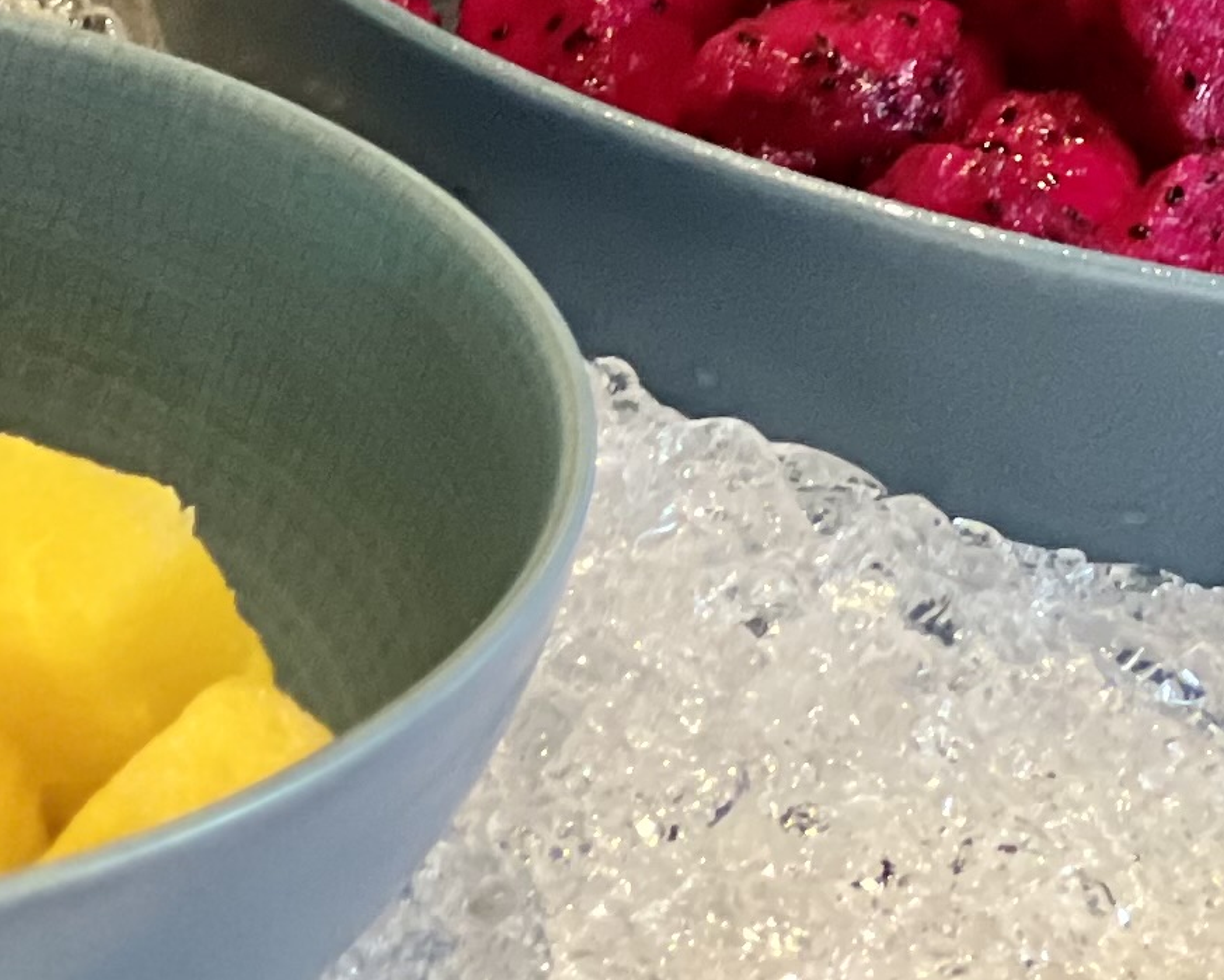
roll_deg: +2.4
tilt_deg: -12.3
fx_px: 12575
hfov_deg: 5.6
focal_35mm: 347
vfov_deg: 4.4
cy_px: -778
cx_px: 1367
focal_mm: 9
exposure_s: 1/25
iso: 400
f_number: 2.8
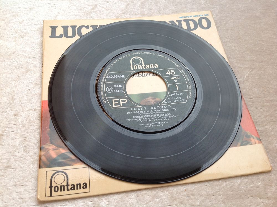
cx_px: 138
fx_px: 280
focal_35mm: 35
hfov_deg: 52.7
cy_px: 104
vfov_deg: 40.6
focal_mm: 4.28
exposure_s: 1/134
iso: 50
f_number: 2.4
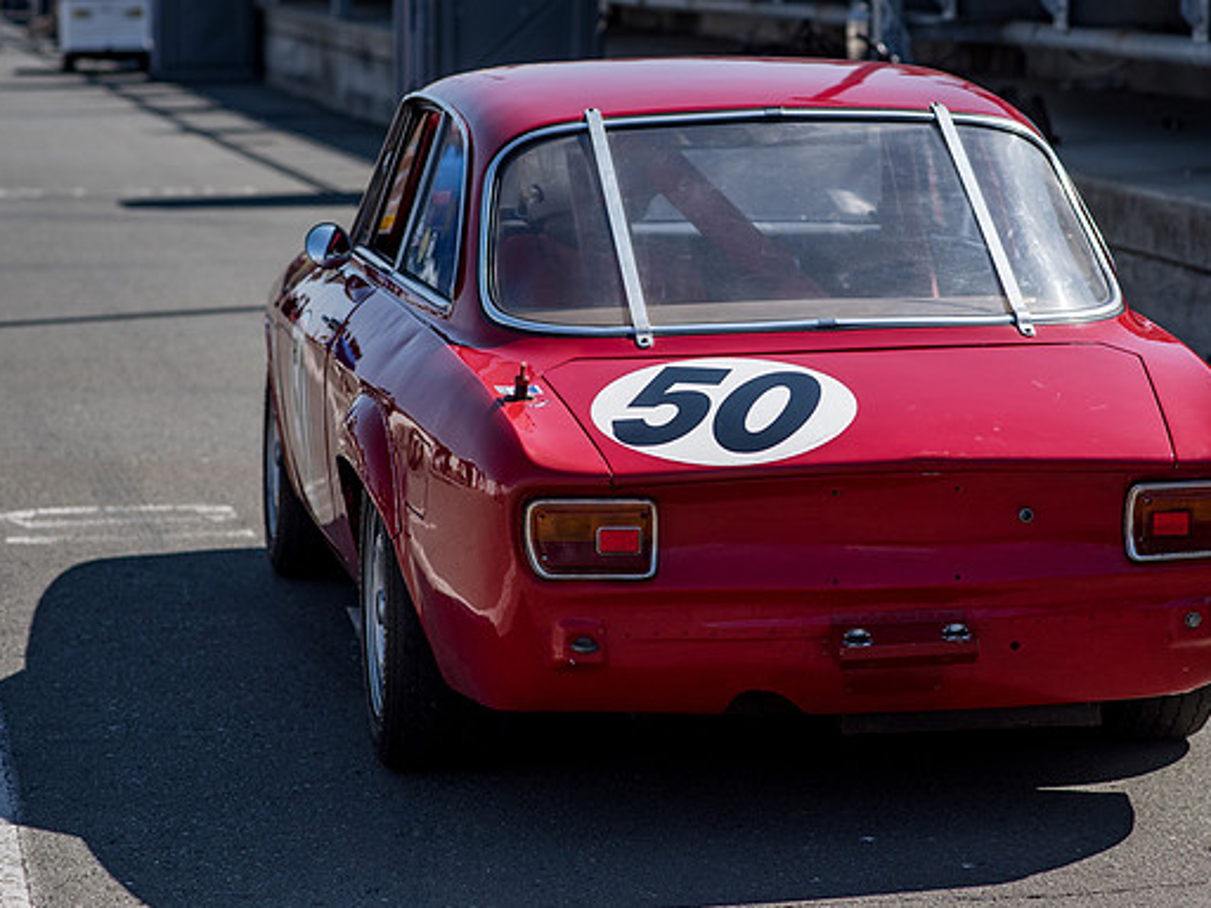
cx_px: 732
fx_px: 4128
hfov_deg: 16.7
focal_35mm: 118
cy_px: 343
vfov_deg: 12.5
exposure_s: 1/4000
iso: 200
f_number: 4
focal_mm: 85
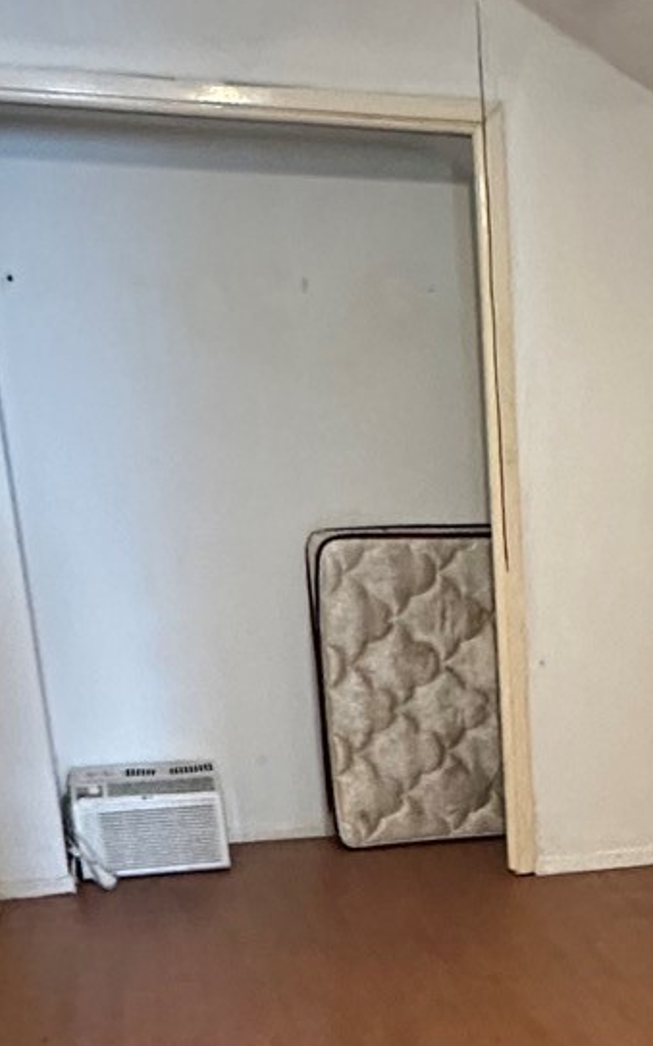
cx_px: 765
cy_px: 1036
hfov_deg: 21.6
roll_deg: -1.4
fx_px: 1596
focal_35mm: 56
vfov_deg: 33.3
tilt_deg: -21.3
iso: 1250
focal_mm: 2.22
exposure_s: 1/40
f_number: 2.2
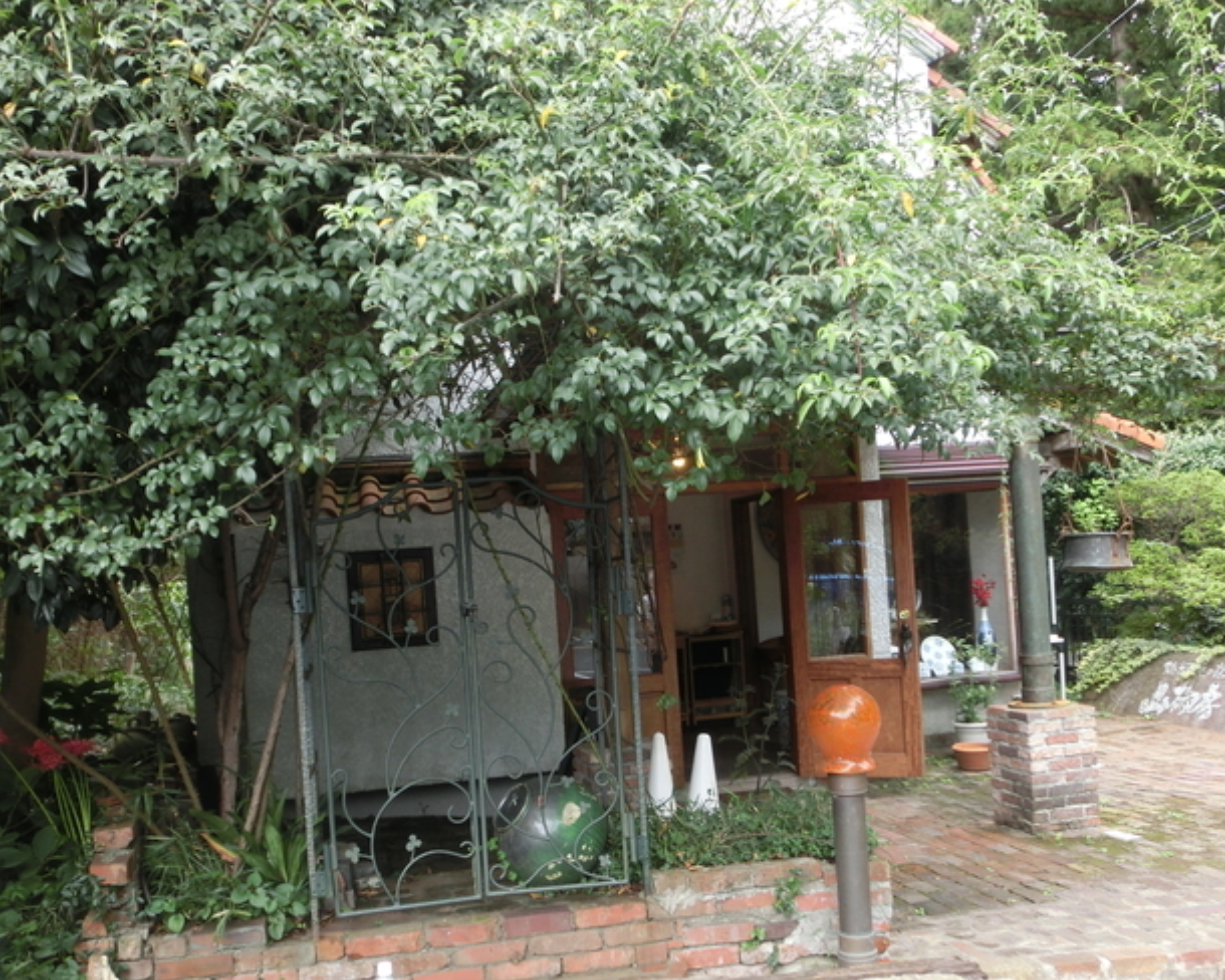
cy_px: 578
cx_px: 610
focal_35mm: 32
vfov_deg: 45.6
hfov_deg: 55.7
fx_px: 1160
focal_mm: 4.43
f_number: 3.2
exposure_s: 1/125
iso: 100
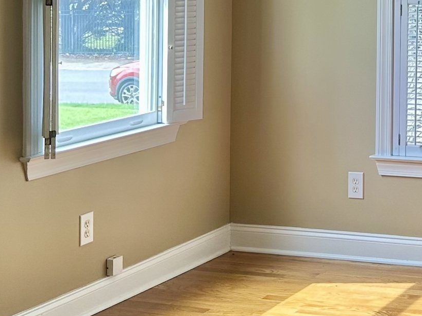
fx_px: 1097
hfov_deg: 20.0
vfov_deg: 15.9
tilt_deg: +0.1
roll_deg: -0.2
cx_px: 548
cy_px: -49
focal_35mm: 90
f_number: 1.78
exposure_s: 1/193
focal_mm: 6.86
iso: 64
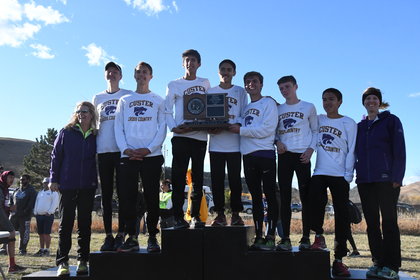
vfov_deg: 34.2
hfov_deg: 49.6
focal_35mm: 39
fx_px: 455
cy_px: 140
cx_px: 210
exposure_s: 1/3200
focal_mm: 26
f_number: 8
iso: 2500
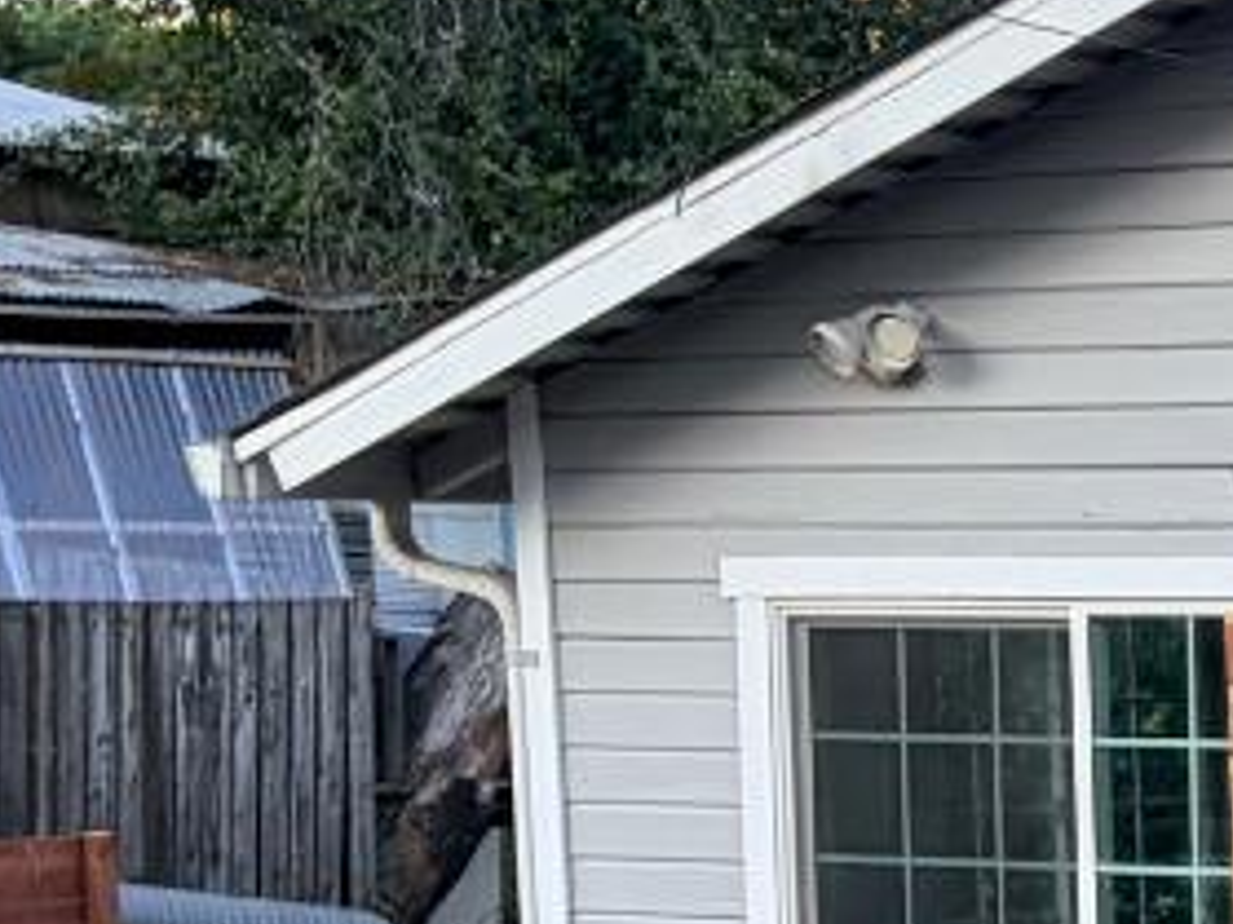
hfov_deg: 12.2
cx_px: 2630
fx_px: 4985
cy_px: 1218
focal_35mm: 140
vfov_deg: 10.4
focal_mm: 5.96
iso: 50
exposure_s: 1/269
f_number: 1.6
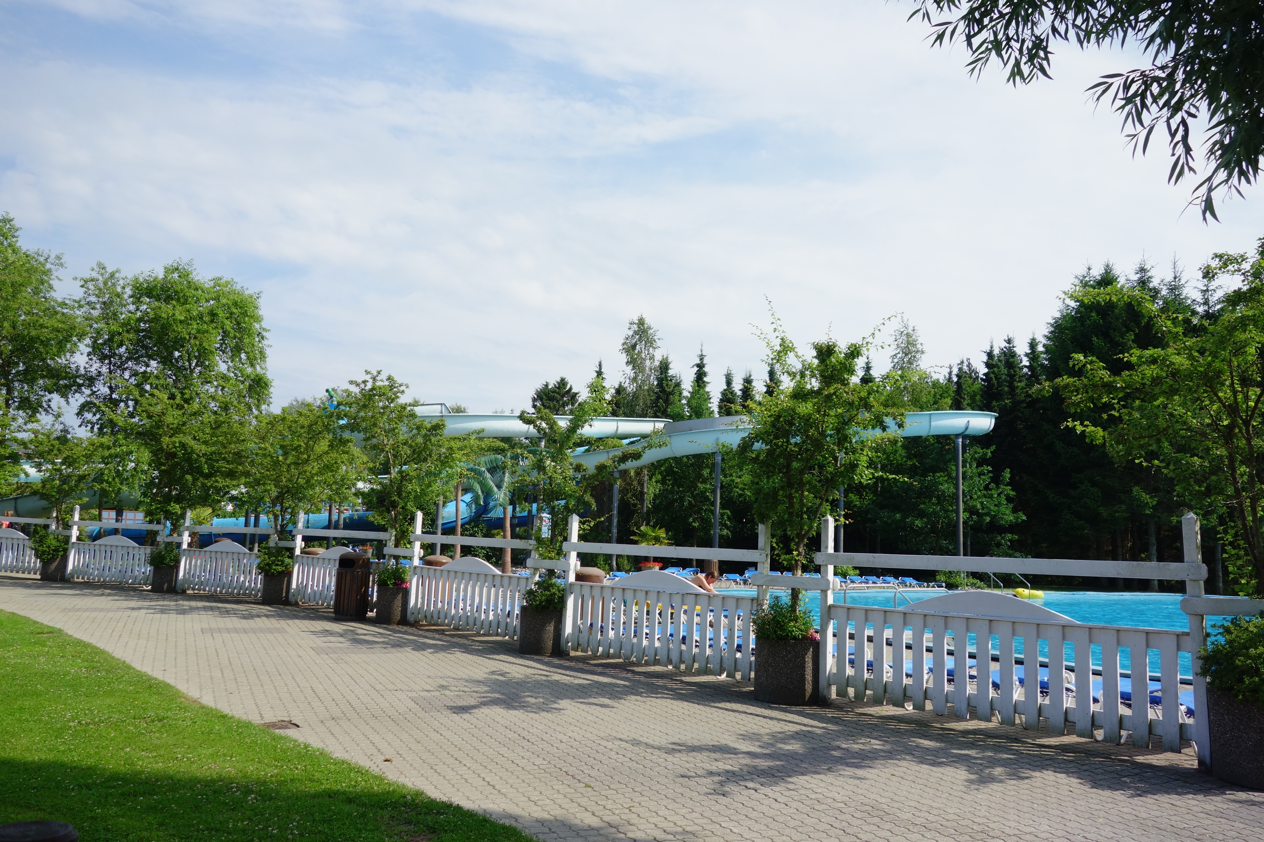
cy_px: 421
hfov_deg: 65.5
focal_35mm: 28
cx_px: 632
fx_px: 983
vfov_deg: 46.4
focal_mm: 10.4
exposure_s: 1/1000
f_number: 4
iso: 125
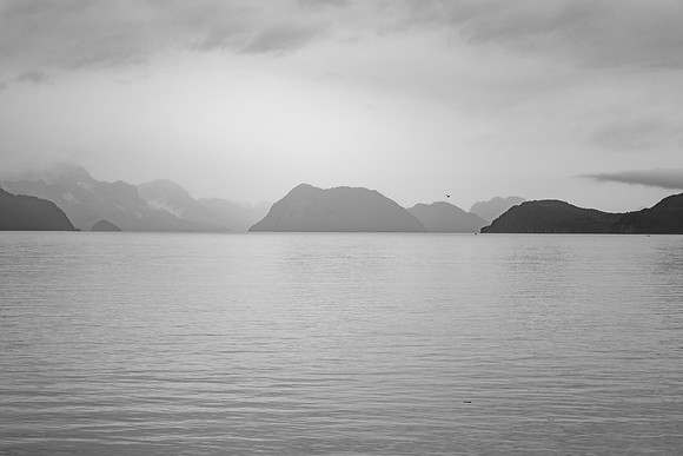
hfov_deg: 19.5
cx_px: 342
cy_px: 228
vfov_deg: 13.0
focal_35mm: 105
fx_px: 1992
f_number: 4
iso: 160
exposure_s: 1/160
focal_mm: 70
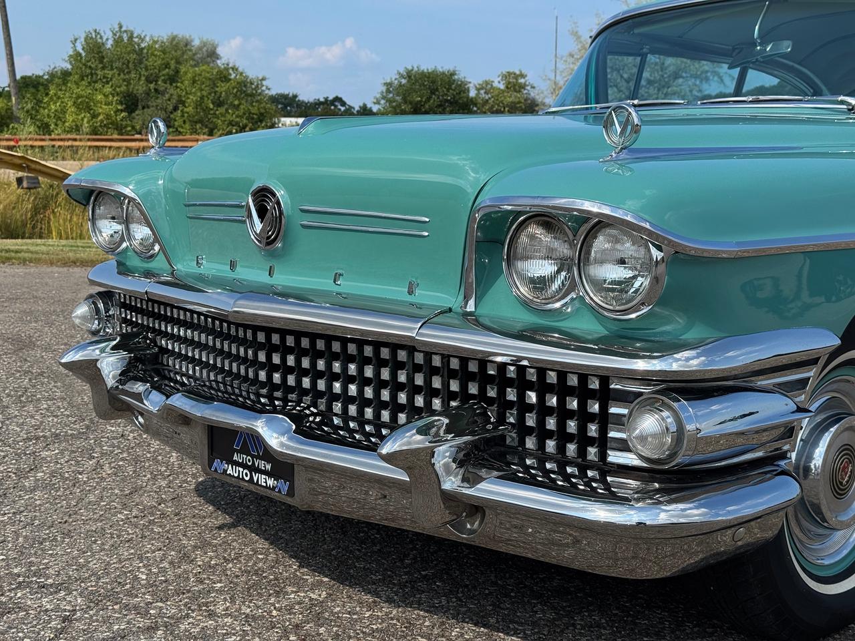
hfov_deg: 39.7
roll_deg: -0.4
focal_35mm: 48
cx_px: 428
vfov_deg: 30.3
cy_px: 320
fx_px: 1186
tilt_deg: -8.8
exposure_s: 1/3610
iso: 64
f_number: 1.78
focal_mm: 6.76
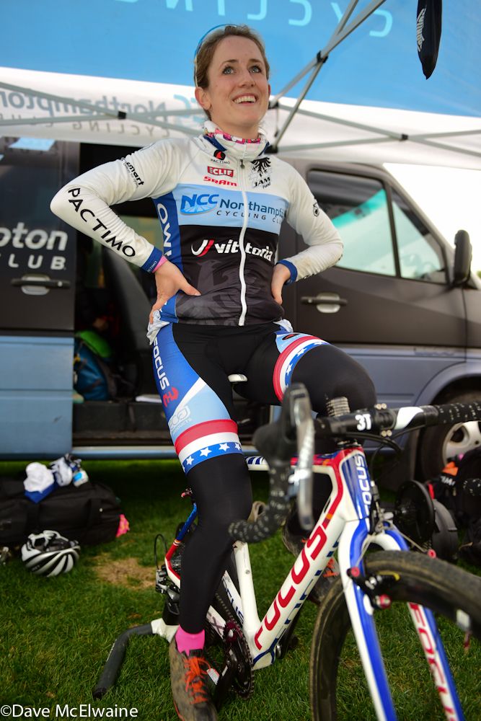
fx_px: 581
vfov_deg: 63.7
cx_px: 240
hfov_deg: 45.0
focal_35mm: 29
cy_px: 360
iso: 220
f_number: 2.8
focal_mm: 29
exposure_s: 1/250
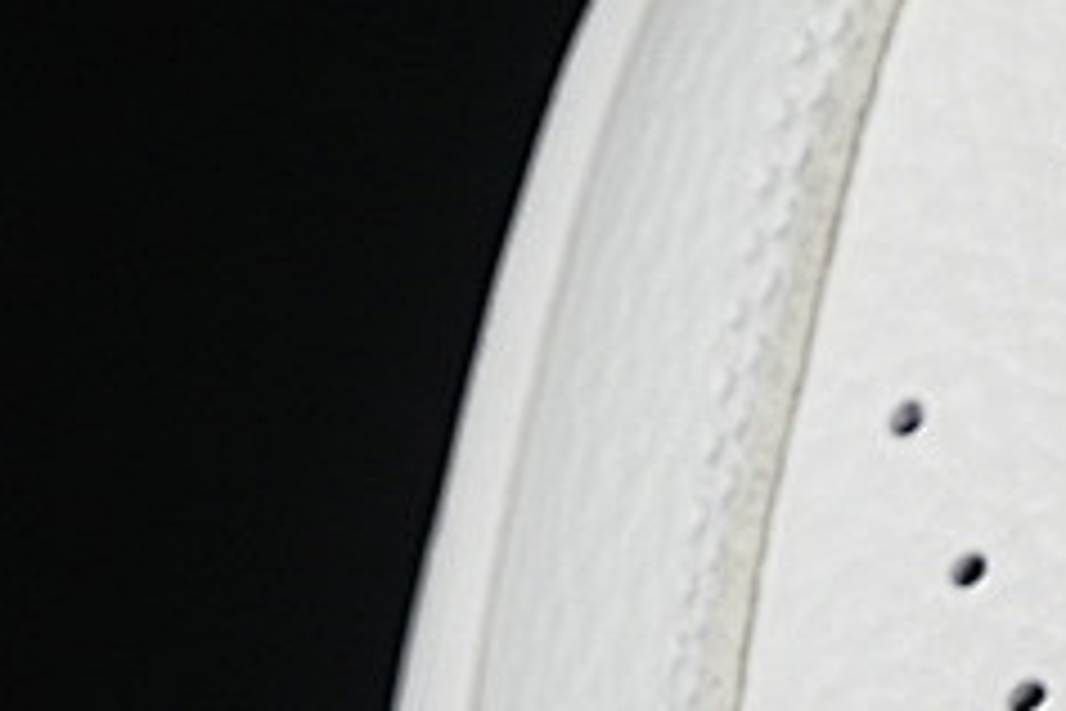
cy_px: 891
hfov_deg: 6.0
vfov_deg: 4.0
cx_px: 1390
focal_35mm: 342
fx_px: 10126
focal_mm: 50
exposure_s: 1/80
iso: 160
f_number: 7.1
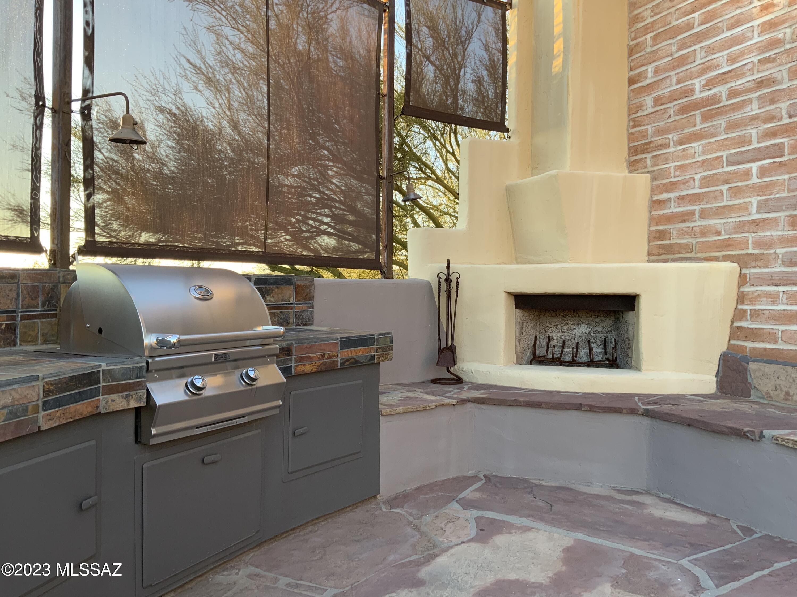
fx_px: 668
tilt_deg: -0.6
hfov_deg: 61.7
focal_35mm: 29
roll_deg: +0.0
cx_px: 398
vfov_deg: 48.2
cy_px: 298
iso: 32
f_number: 1.8
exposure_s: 1/122
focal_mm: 3
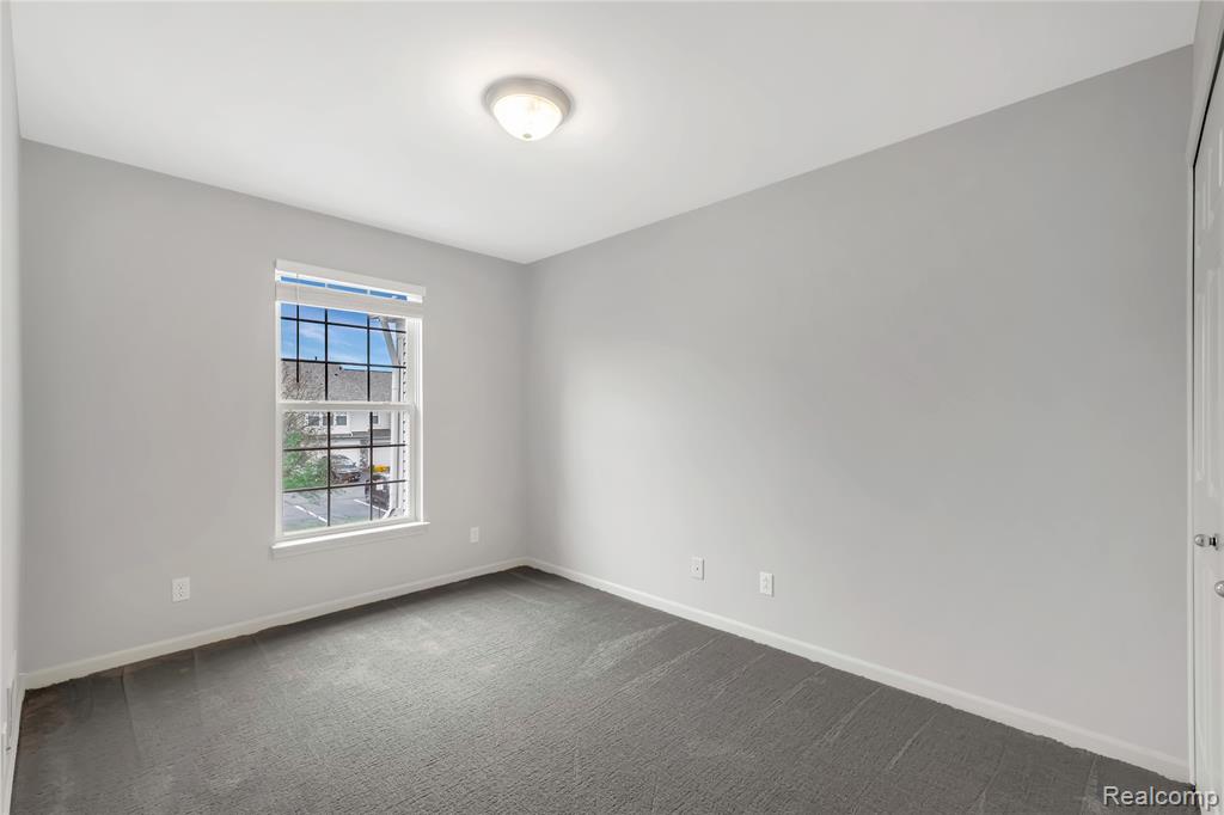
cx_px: 612
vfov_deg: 77.3
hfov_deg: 100.4
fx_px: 510
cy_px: 408
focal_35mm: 15
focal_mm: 10
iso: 400
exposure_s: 1/100
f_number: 7.1
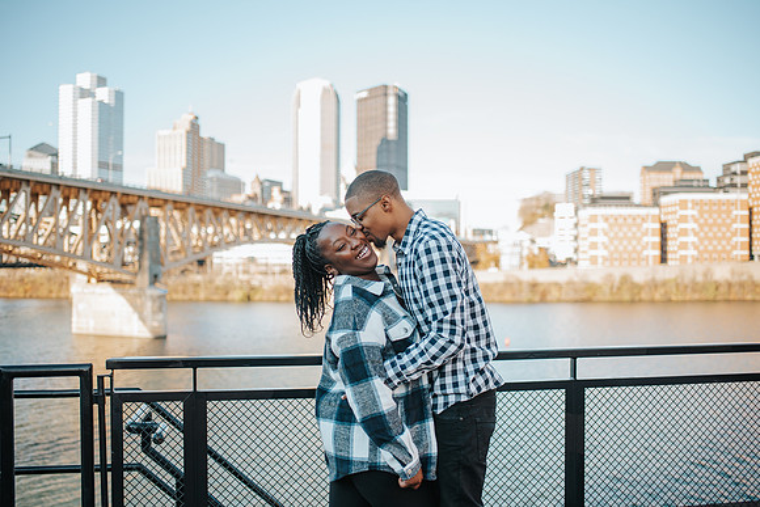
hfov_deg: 54.4
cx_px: 380
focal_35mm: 35
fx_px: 739
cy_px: 254
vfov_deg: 37.9
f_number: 1.8
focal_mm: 35
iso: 100
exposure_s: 1/640
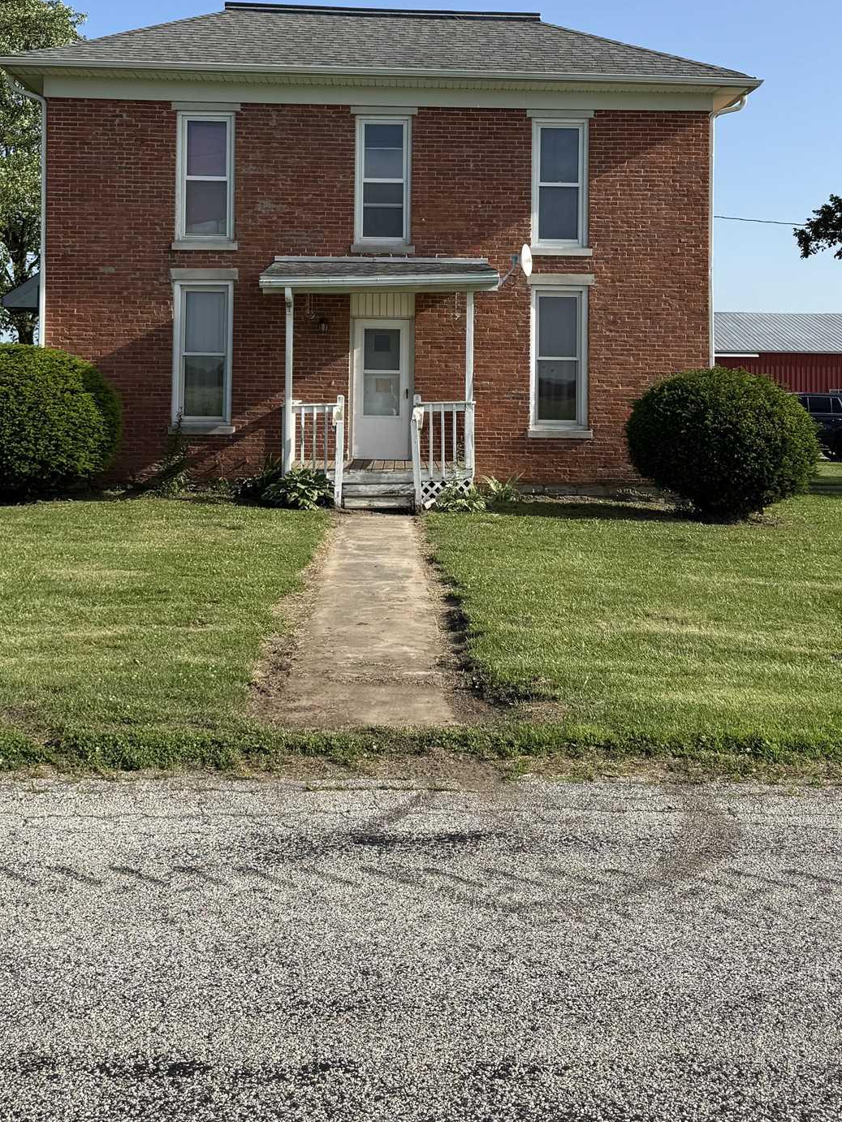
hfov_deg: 36.0
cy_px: 321
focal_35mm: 40
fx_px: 1297
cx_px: 428
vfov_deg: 45.6
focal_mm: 6.76
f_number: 1.78
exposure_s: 1/3802
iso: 80
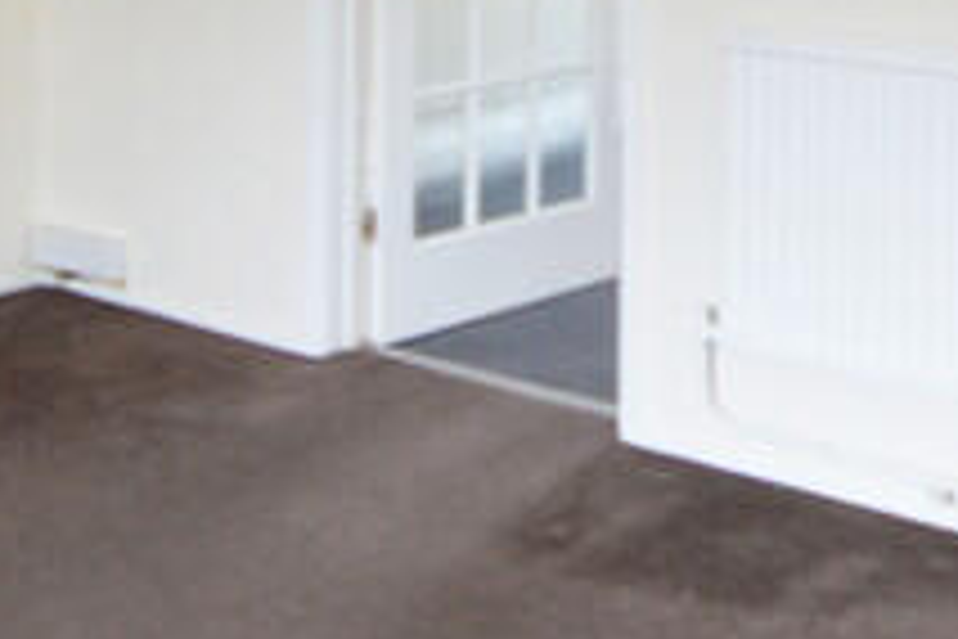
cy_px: -187
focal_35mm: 72
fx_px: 1916
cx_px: 522
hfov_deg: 28.1
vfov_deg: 17.7
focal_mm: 10
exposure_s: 1/60
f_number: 4
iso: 400
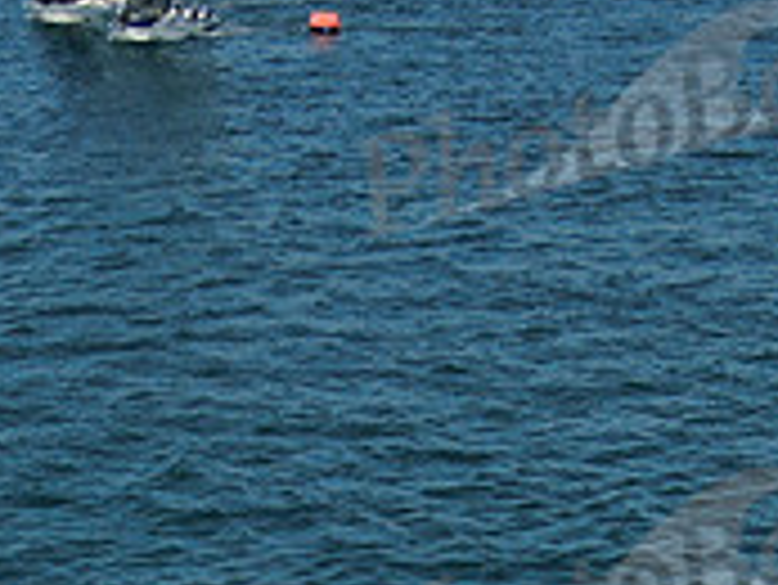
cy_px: 907
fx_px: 3621
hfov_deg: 12.2
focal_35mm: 161
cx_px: 99
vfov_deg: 9.0
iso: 100
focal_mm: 8.6
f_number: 3.8
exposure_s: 1/1000
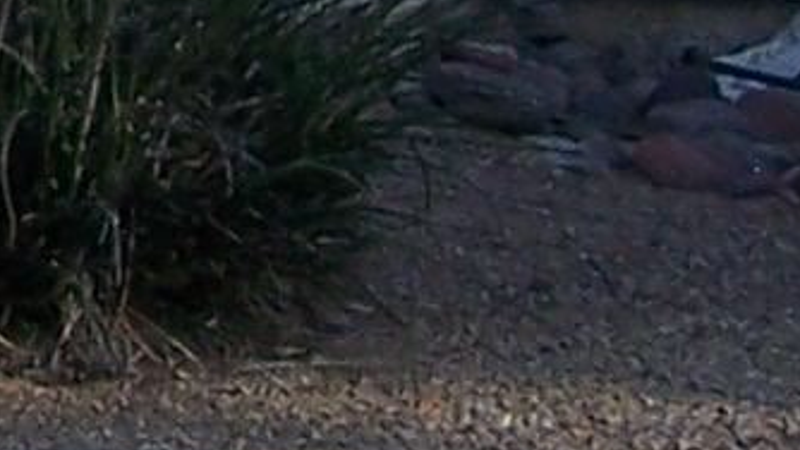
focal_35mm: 319
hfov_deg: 6.6
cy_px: -543
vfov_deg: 3.8
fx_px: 6768
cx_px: -766
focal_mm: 6.3
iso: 80
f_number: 2.8
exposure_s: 1/400
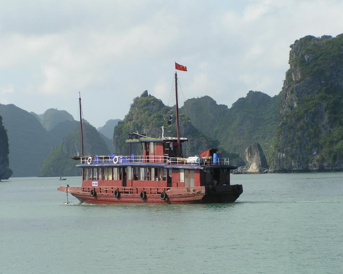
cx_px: 161
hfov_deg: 14.1
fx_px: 1391
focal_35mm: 137
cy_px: 137
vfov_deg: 11.3
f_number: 5.6
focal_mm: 20
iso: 50
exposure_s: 1/400
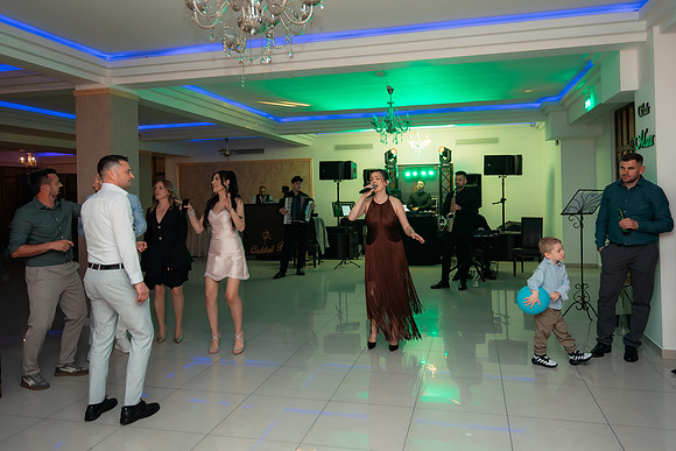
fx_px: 488
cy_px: 190
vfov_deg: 49.4
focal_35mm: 26
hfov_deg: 69.4
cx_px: 348
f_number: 2.8
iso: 1600
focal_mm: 21
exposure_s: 1/200
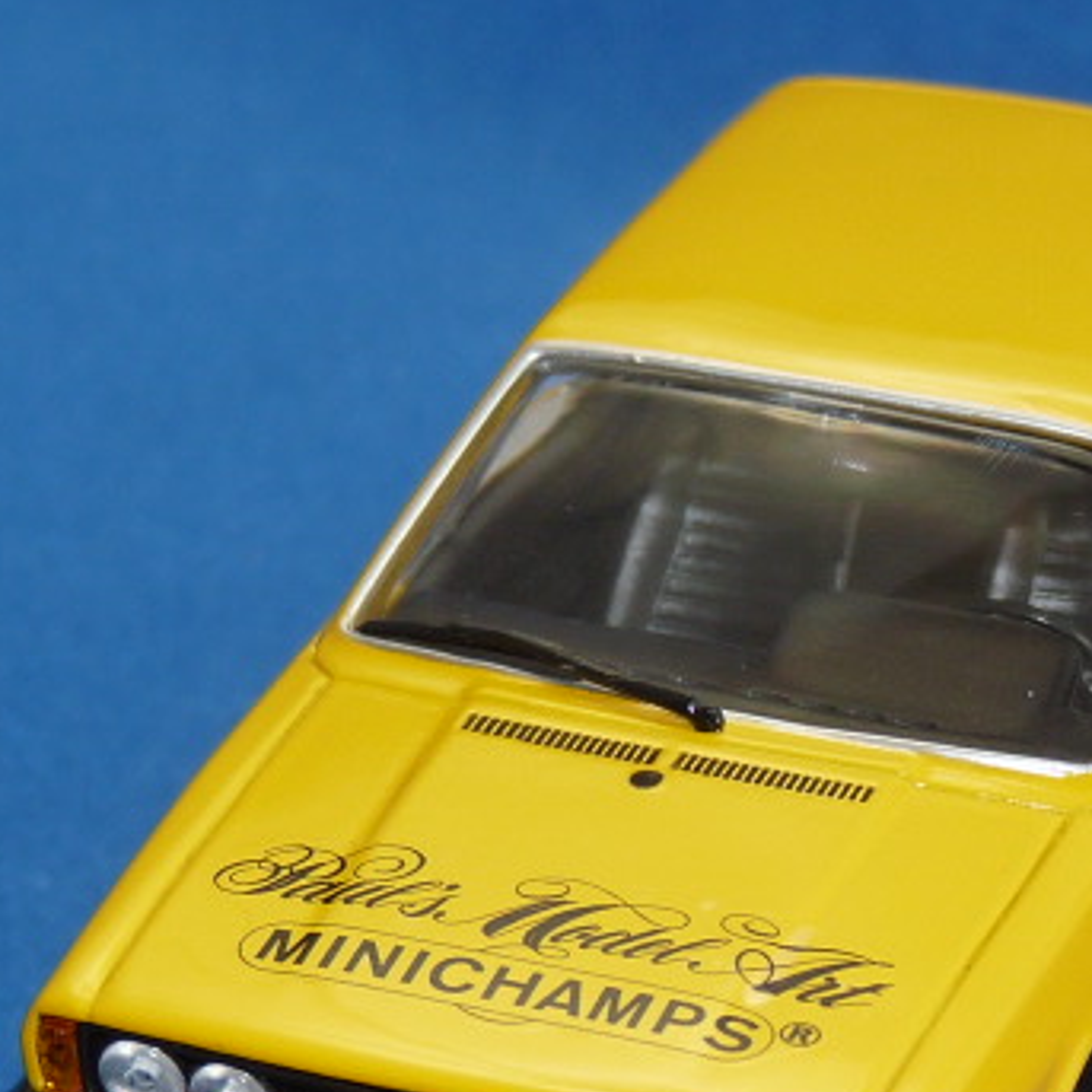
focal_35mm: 236
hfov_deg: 7.4
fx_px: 8423
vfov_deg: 7.4
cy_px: 732
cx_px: 793
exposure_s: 1/40
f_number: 3.4
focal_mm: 14.4
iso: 100
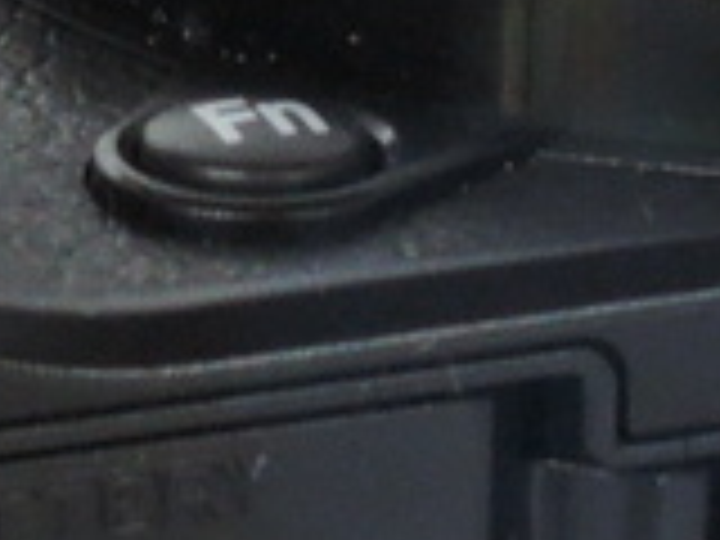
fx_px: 7821
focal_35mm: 376
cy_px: 387
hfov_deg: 5.3
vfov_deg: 4.0
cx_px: 612
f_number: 8
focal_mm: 10.7
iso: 800
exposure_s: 1/15
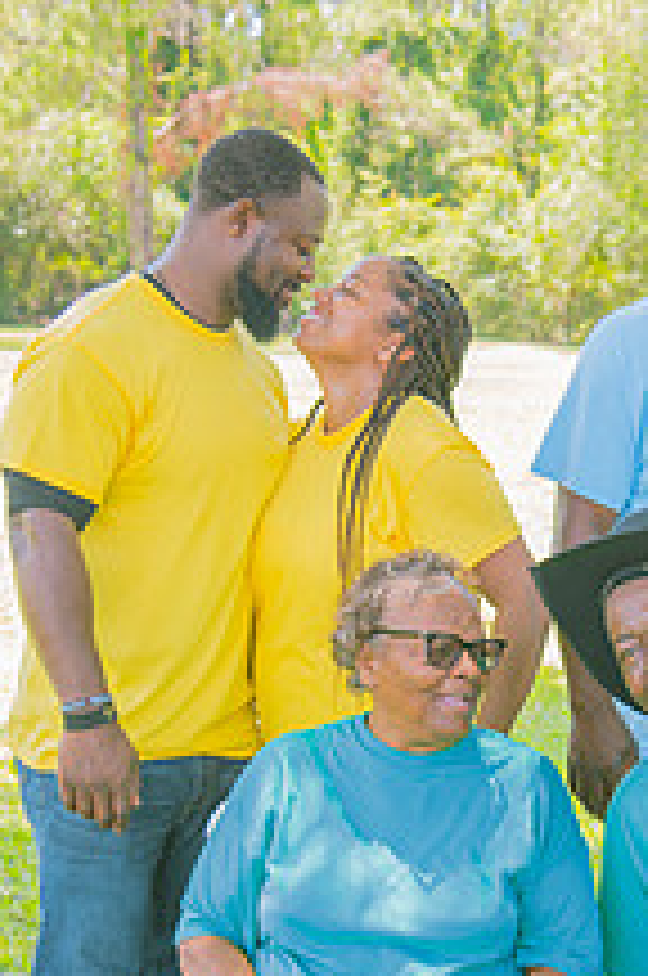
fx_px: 2248
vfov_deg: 24.2
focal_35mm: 83
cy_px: 756
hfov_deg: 16.3
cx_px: 542
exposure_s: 1/125
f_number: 4
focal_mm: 40
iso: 250
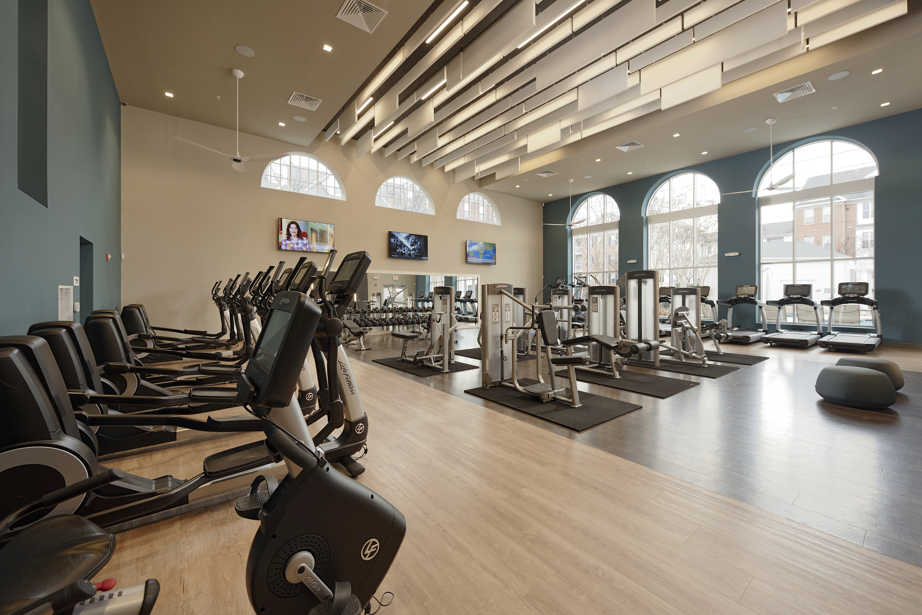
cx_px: 461
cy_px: 308
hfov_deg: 104.2
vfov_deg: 81.2
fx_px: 359
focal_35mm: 14
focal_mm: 14
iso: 320
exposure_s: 1/10
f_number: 10
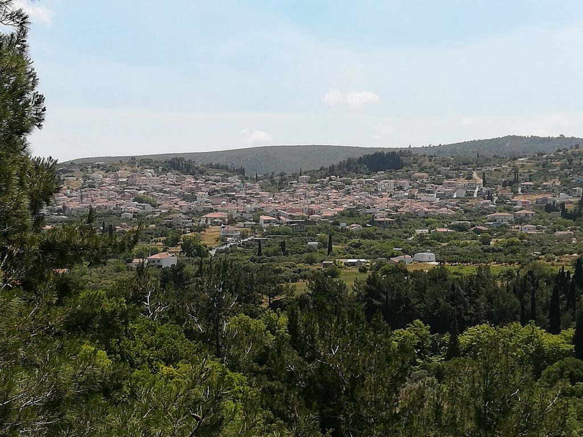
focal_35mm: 78
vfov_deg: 18.9
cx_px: 292
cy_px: 218
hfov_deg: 25.0
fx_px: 1314
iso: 50
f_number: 2.2
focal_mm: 3.81
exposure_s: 1/1217
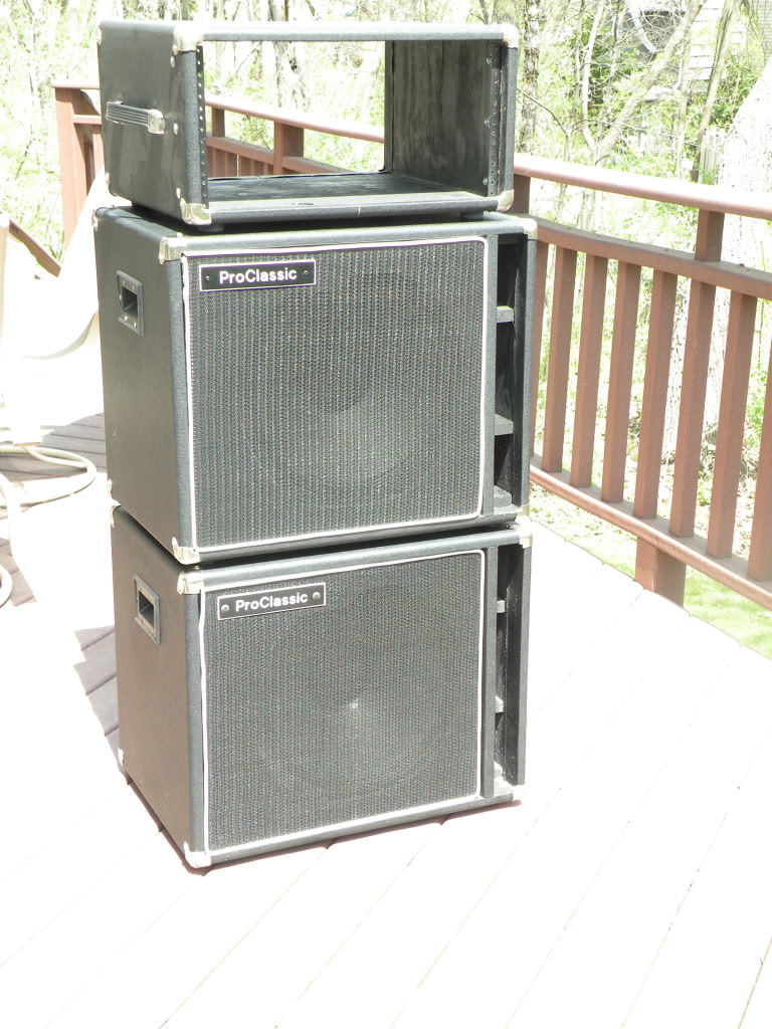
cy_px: 514
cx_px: 386
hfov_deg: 26.1
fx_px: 1665
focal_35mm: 56
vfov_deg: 34.3
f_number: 3.5
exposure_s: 1/83.2
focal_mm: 9.8
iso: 64
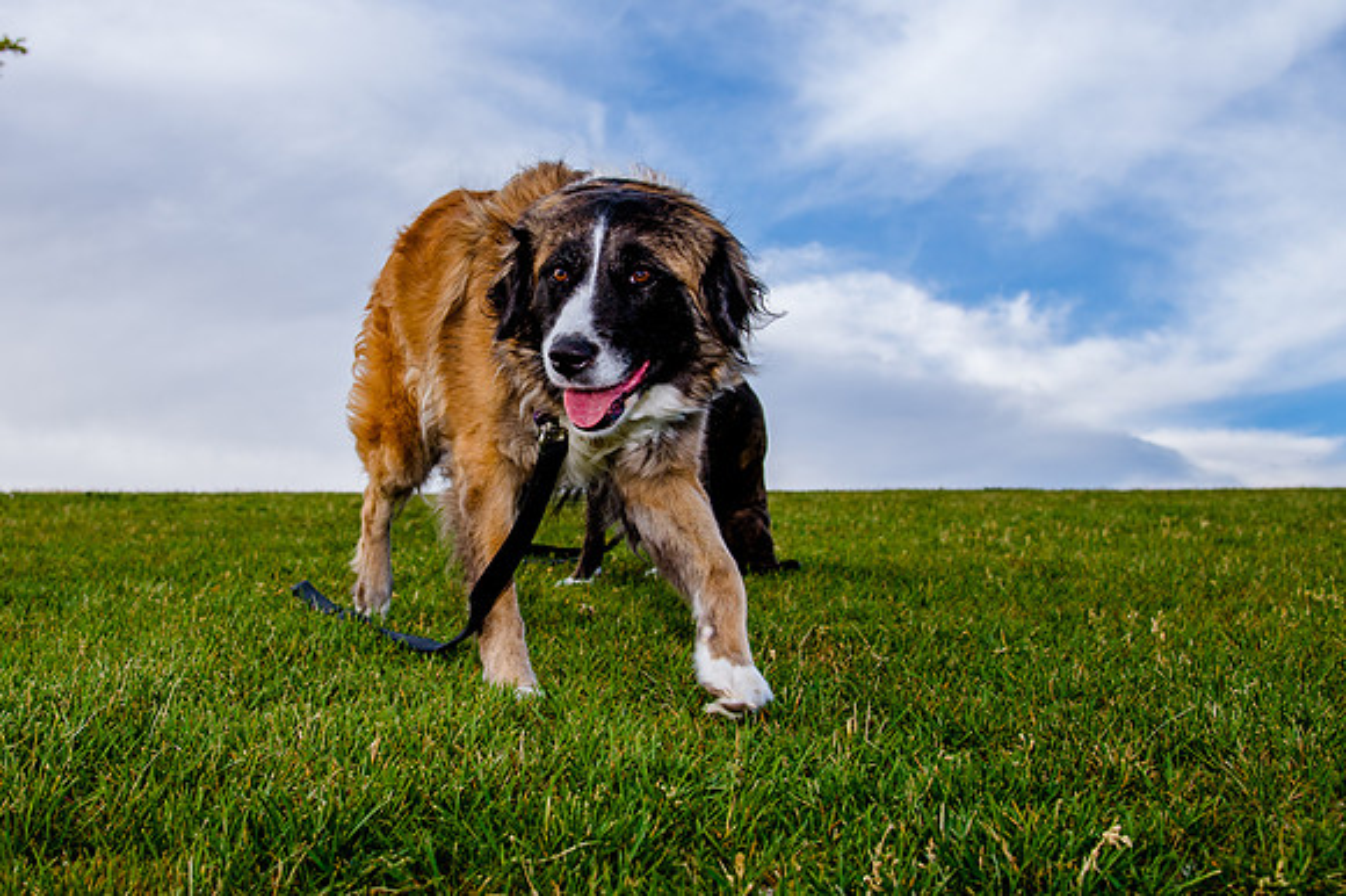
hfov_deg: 43.2
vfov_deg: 29.7
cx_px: 490
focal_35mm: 45
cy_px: 377
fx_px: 1684
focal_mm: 28
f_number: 5.6
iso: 200
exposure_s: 1/500
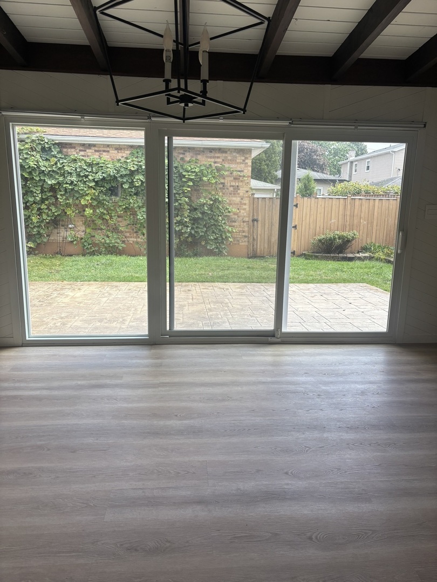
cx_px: 218
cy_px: 291
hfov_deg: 53.1
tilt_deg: -12.2
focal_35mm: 26
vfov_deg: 67.3
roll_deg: -2.3
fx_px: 438
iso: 50
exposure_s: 1/536
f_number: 1.6
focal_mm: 5.96
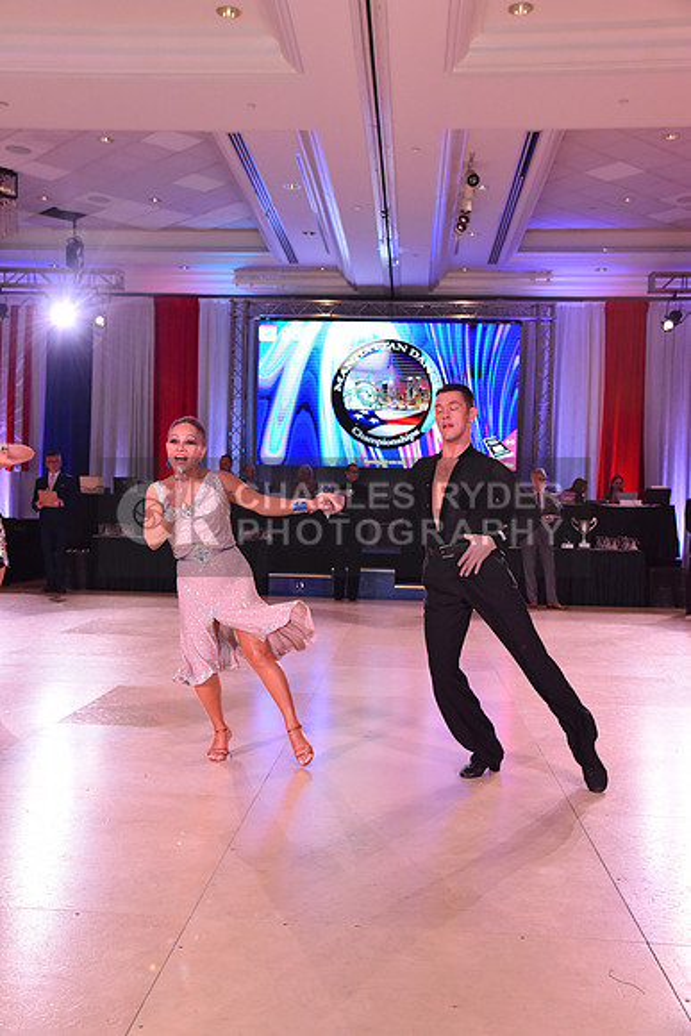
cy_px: 518
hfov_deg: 33.4
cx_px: 346
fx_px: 1151
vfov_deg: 48.4
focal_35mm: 40
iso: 2500
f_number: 6.3
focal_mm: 40
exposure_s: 1/320
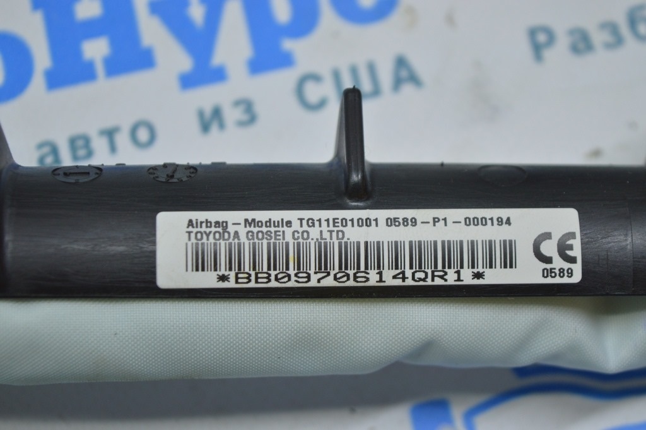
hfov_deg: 24.6
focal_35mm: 82
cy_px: 215
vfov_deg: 16.5
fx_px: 1479
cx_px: 323
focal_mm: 55
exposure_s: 1/50
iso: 400
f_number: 5.6
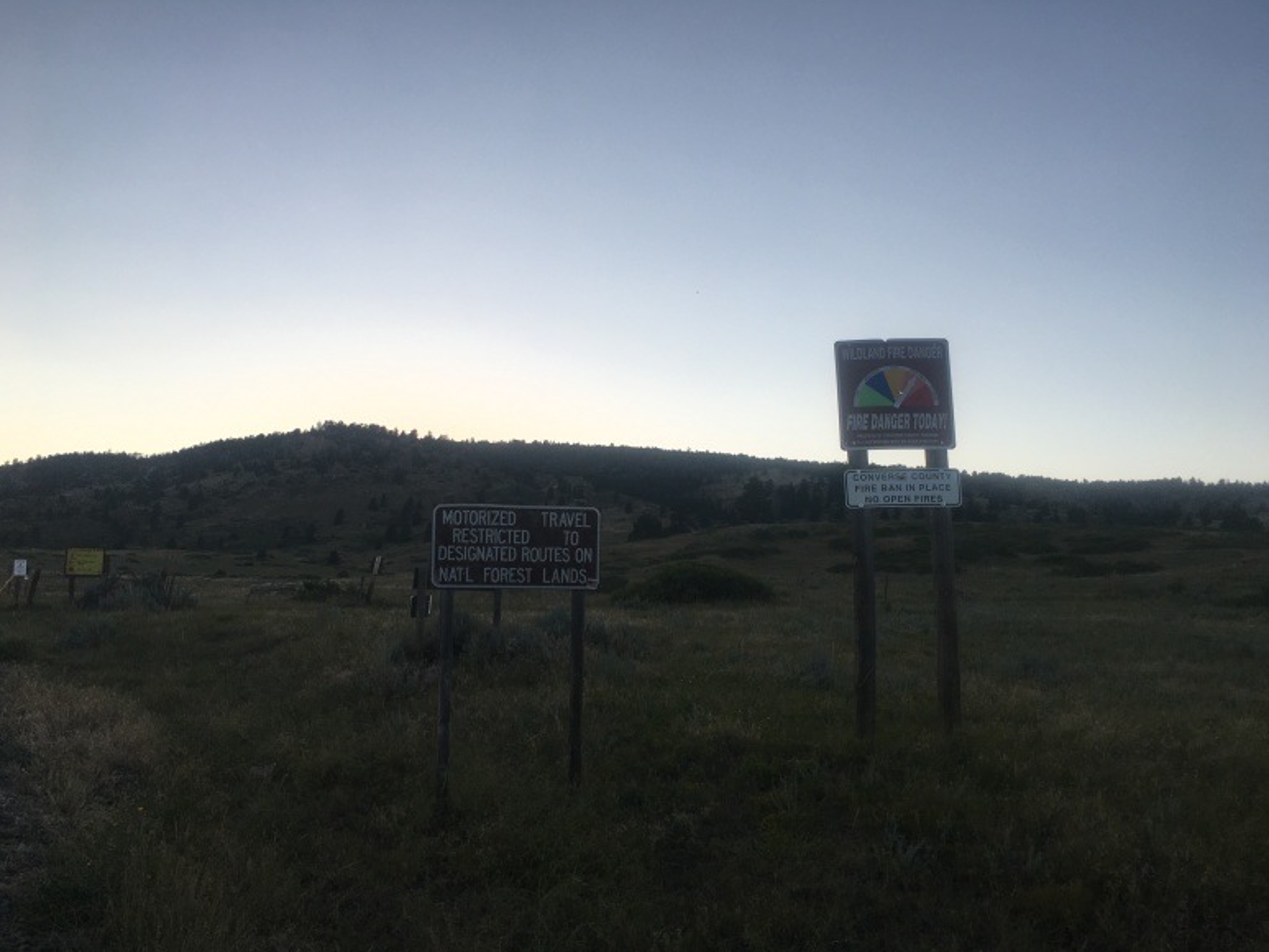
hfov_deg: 60.0
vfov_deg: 46.8
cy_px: 484
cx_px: 627
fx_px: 1100
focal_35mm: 30
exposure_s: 1/444
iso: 25
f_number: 2.2
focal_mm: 4.15
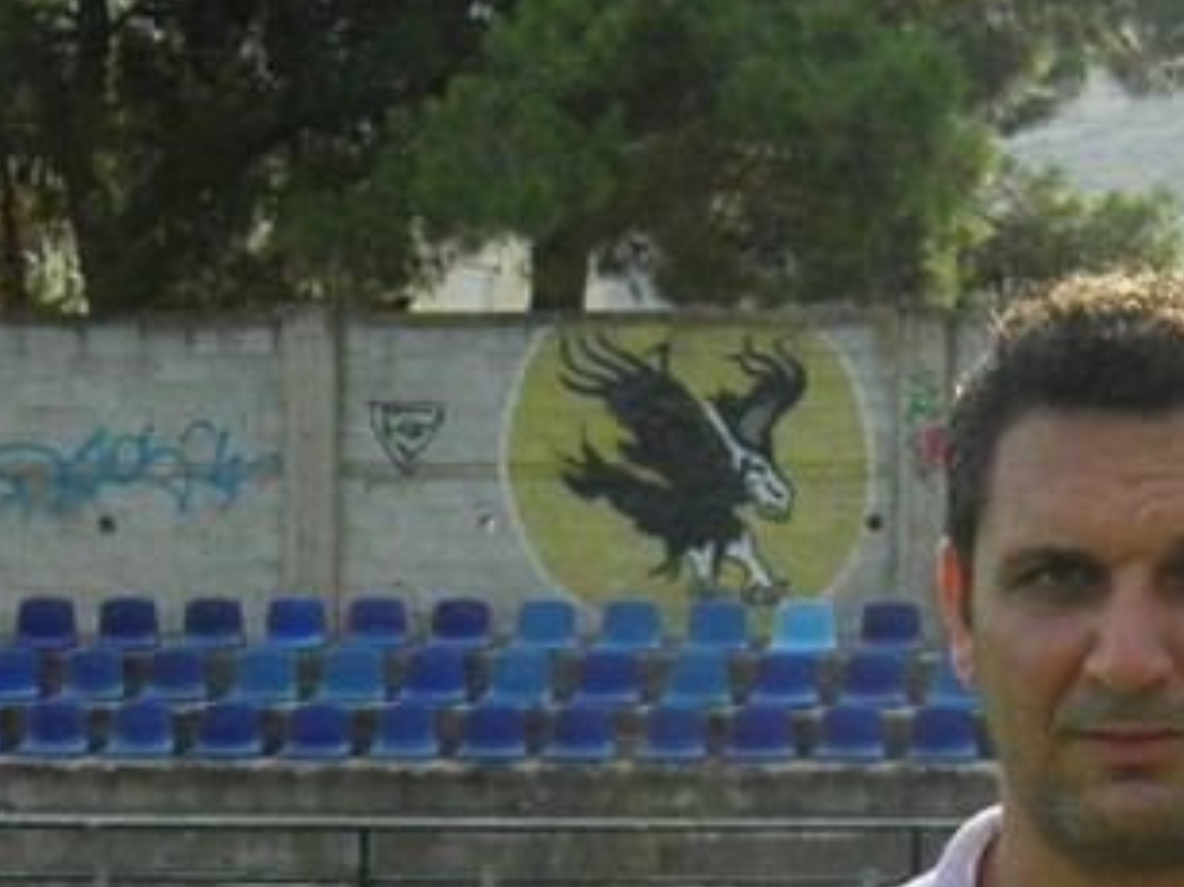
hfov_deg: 11.5
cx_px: 810
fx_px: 5881
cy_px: 800
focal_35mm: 172
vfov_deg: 8.6
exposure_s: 1/1250
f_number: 5.5
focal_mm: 14.4
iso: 500
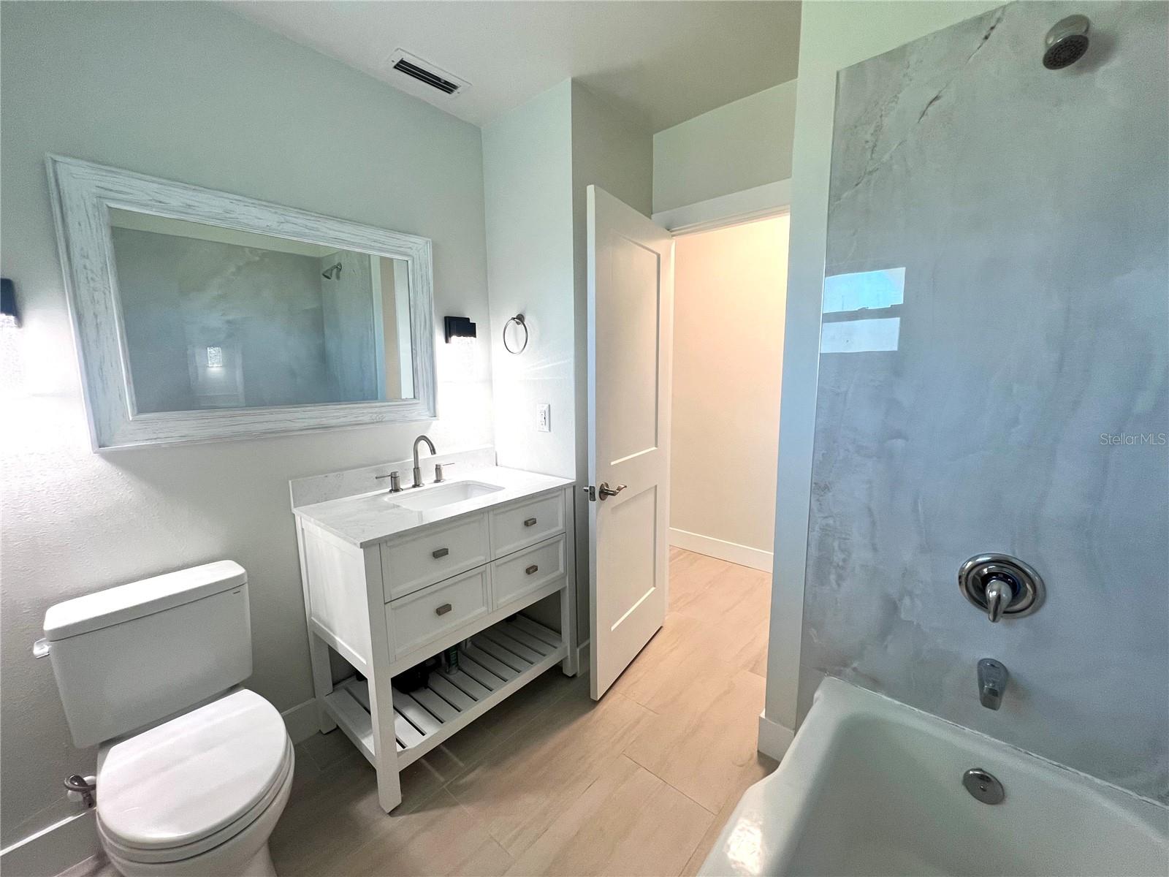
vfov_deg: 89.9
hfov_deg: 106.2
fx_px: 439
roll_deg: +1.0
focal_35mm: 13
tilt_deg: -9.0
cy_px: 438
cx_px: 584
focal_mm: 1.57
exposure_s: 1/120
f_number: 1.8
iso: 200
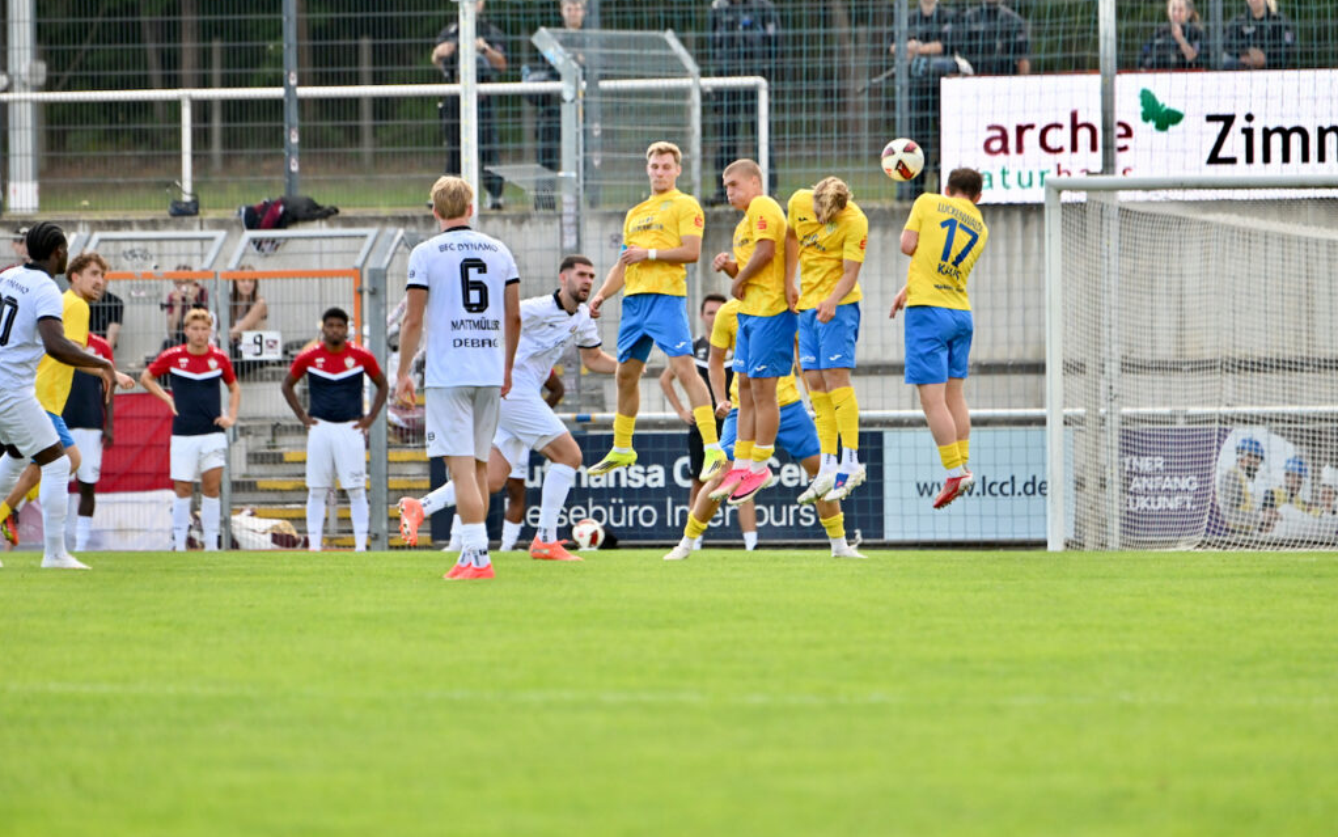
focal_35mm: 378
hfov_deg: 5.6
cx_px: 669
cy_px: 396
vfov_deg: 3.5
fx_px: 13785
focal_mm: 370
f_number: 5.6
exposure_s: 1/2000
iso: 1100
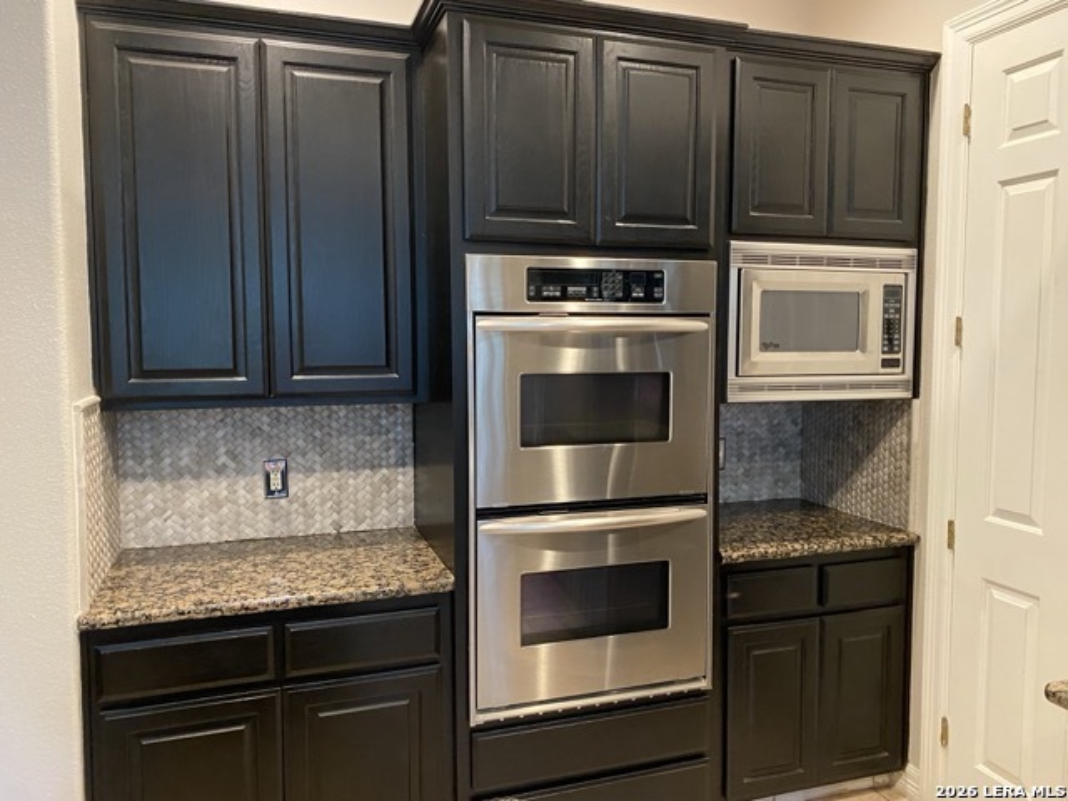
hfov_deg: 67.3
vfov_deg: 53.1
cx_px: 534
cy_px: 400
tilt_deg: -4.2
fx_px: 802
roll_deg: +0.0
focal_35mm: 26
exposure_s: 1/40
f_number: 1.8
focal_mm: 4.25
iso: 500
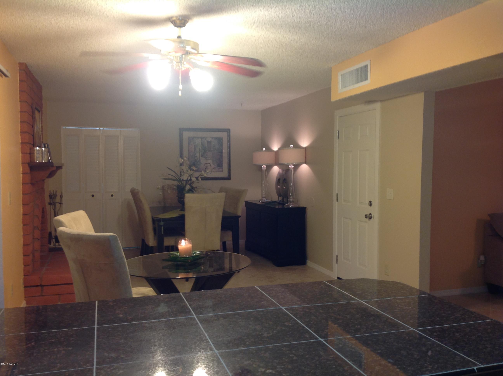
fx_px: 508
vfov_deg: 40.6
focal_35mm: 35
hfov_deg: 52.7
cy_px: 188
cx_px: 252
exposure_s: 1/17
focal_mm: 4.28
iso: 64
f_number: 2.4
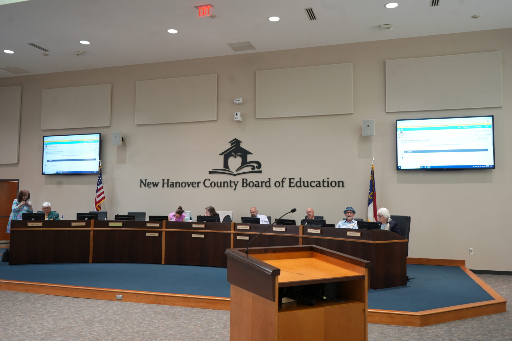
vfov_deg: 43.6
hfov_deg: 61.9
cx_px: 256
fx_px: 427
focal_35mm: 30
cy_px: 170
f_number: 5.6
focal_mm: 30
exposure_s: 1/30
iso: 800
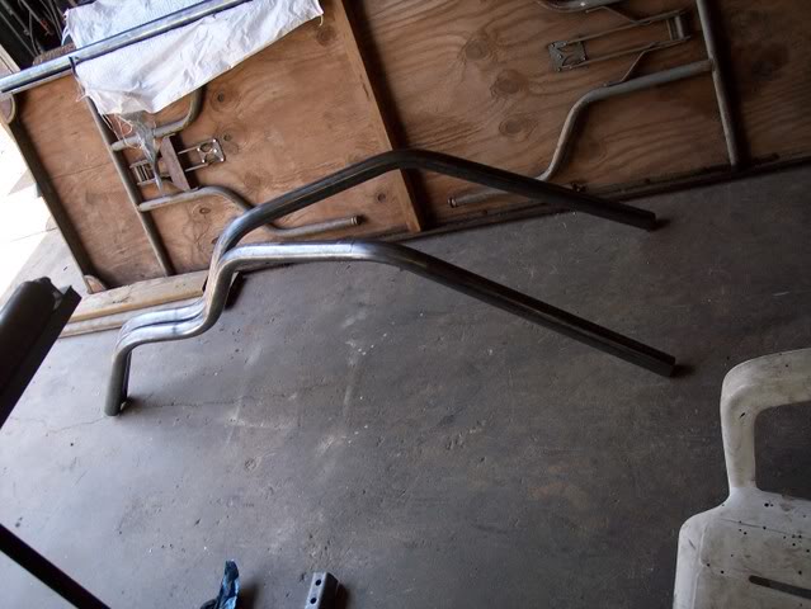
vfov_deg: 36.9
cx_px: 406
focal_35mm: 39
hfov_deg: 47.8
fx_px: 914
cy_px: 304
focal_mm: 8
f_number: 3.4
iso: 100
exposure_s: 1/90
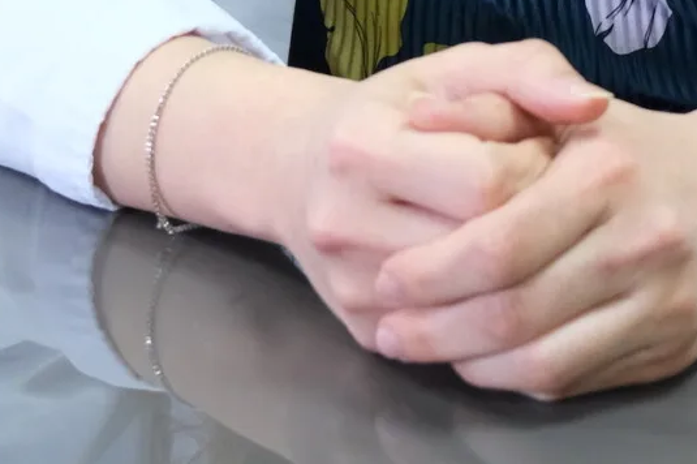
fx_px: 3057
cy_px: -615
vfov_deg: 8.1
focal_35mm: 158
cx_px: 565
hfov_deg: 12.9
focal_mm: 29.2
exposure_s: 1/27
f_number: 4.5
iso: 1600
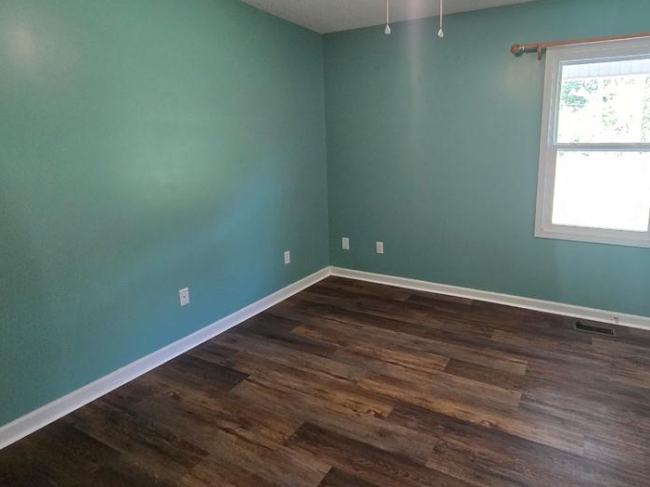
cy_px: 218
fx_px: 357
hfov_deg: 83.7
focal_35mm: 19
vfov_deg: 68.4
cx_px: 388
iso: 500
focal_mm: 2.2
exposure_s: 1/60
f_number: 2.2
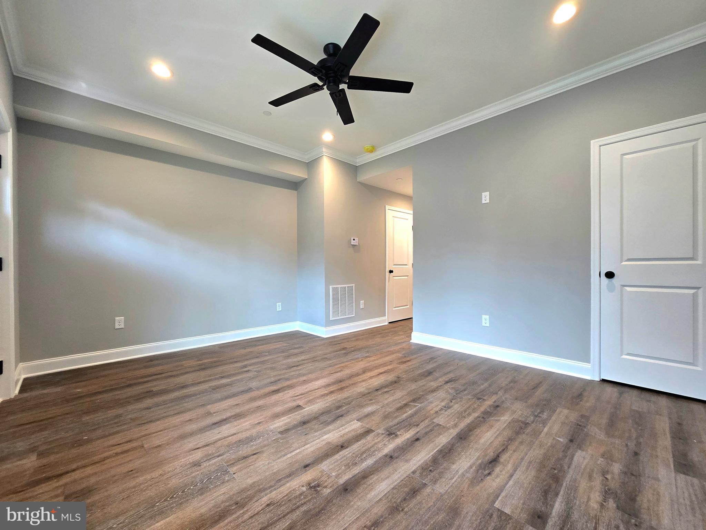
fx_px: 265
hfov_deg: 106.2
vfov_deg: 89.9
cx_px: 353
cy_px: 265
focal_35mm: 13
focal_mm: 2.2
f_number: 2.2
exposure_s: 1/60.2
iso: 125
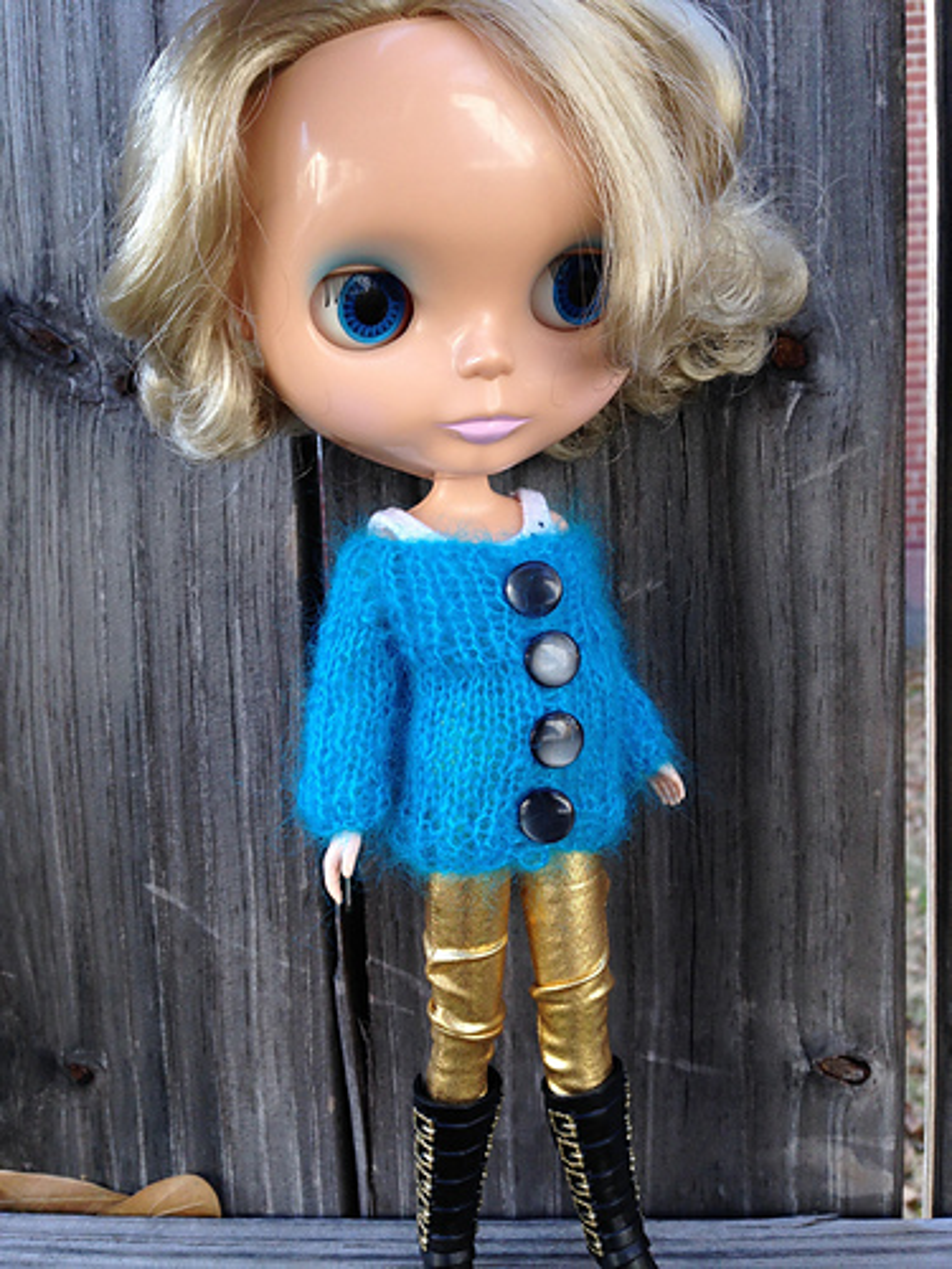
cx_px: 476
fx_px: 1210
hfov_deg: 42.9
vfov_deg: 55.4
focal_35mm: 33
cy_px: 634
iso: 50
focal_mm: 4.12
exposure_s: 1/120
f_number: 2.4
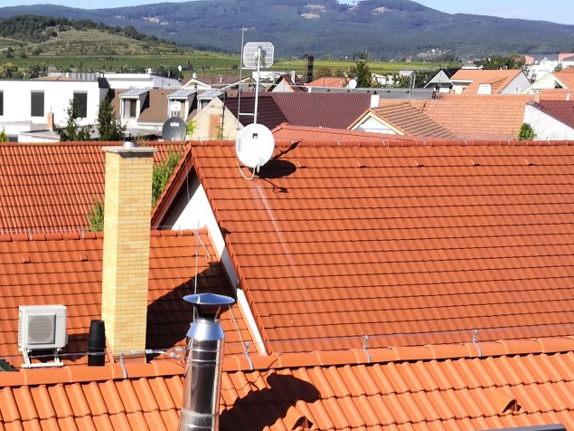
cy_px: 466
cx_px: 29
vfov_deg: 20.6
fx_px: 1127
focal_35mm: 68
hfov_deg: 27.3
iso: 50
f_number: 1.8
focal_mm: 3.95
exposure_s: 1/1233
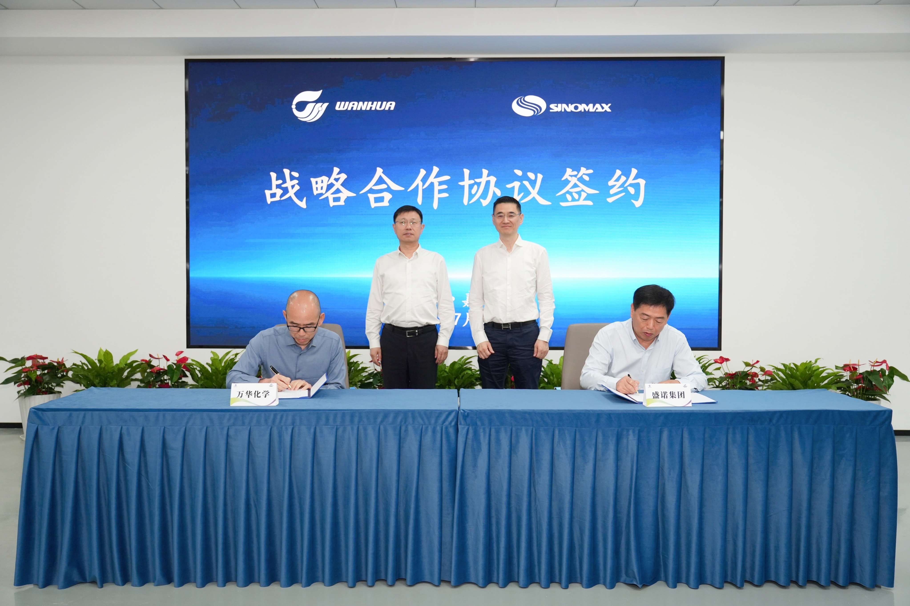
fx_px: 809
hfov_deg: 58.7
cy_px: 303
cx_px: 455
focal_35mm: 32
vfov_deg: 41.1
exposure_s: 1/160
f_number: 4
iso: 1250
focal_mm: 32
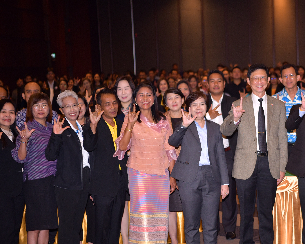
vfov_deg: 14.8
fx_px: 939
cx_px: 236
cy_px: 149
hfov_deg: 18.3
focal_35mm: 104
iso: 1000
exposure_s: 1/200
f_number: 2.8
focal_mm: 70
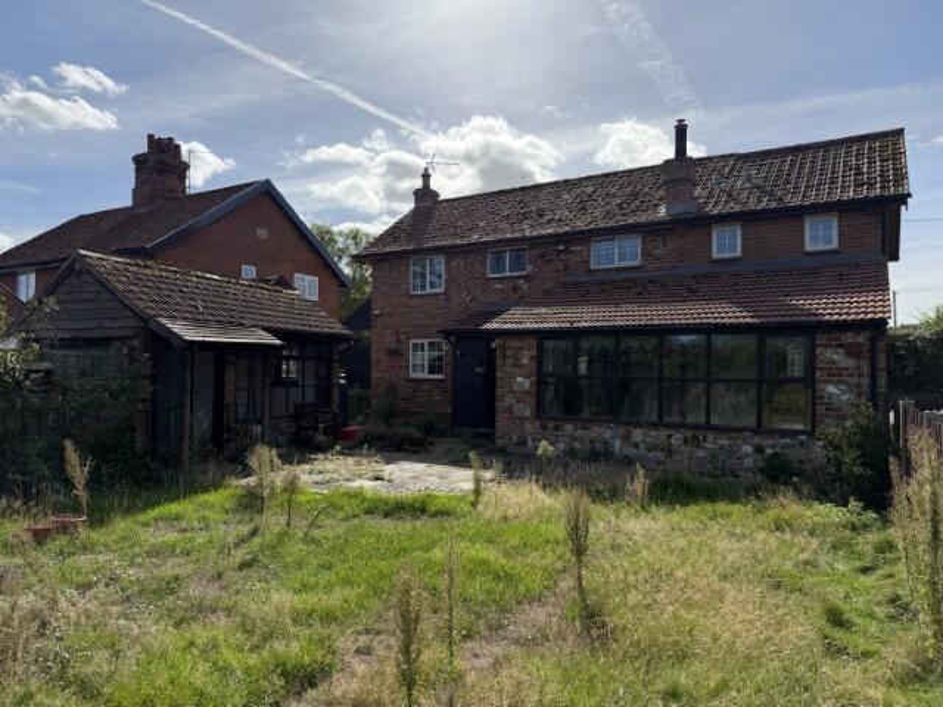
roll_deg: -1.0
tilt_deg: +1.1
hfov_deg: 71.6
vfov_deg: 56.8
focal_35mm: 24
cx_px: 472
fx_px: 654
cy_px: 354
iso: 125
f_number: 1.78
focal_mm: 6.76
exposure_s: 1/9091
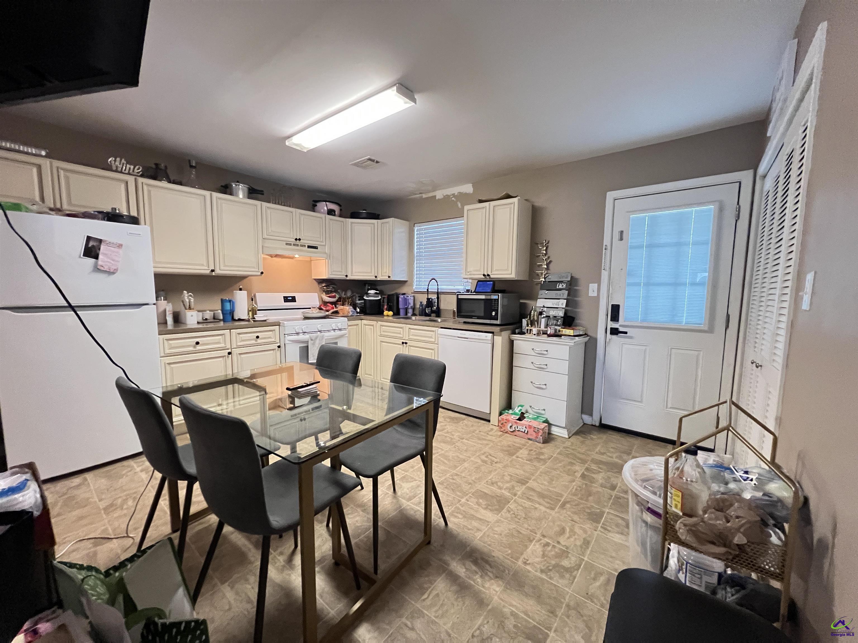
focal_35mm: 13
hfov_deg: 106.2
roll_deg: -1.6
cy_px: 322
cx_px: 429
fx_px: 322
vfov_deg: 89.9
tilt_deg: -5.4
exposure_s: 1/60
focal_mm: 1.57
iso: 1000
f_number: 1.8
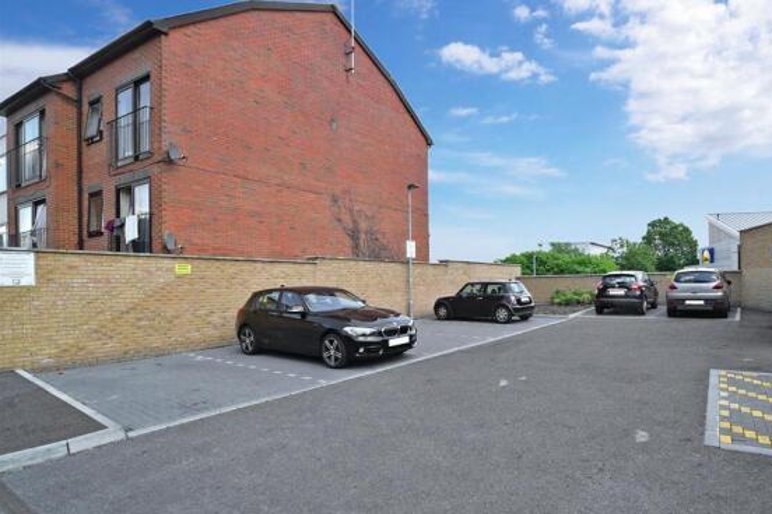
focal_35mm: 20
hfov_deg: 84.3
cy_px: 283
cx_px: 457
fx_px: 420
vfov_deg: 62.8
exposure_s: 1/200
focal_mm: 11
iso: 400
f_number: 7.1
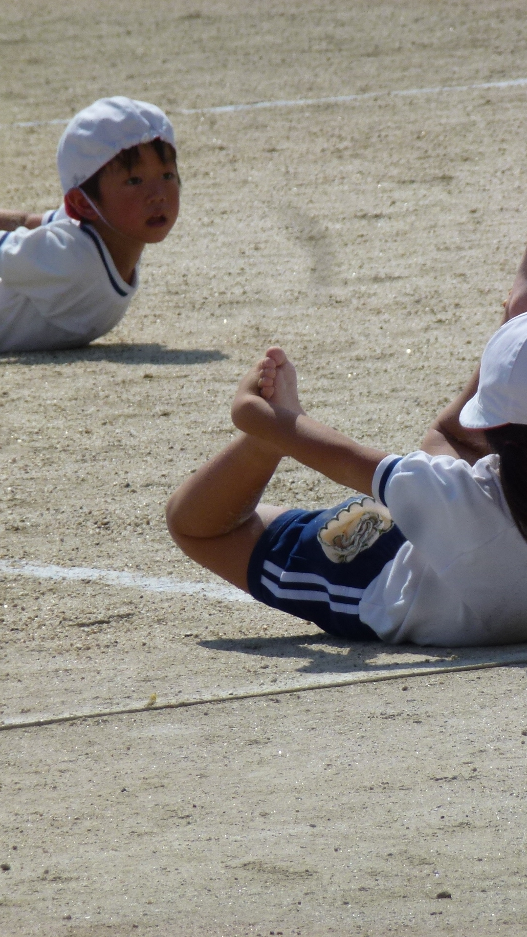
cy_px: 468
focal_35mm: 559
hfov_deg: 2.2
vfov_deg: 3.9
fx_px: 13885
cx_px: 512
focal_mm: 68.8
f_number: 5.9
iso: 100
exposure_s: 1/1300
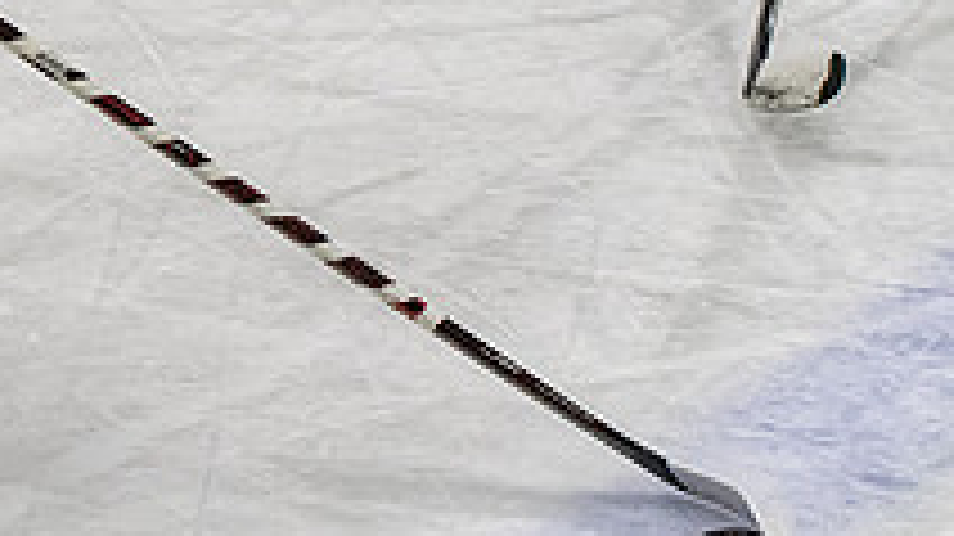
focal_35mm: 334
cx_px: -367
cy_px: -345
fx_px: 8445
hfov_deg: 6.4
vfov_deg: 3.6
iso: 2500
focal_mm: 70
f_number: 4
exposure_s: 1/800
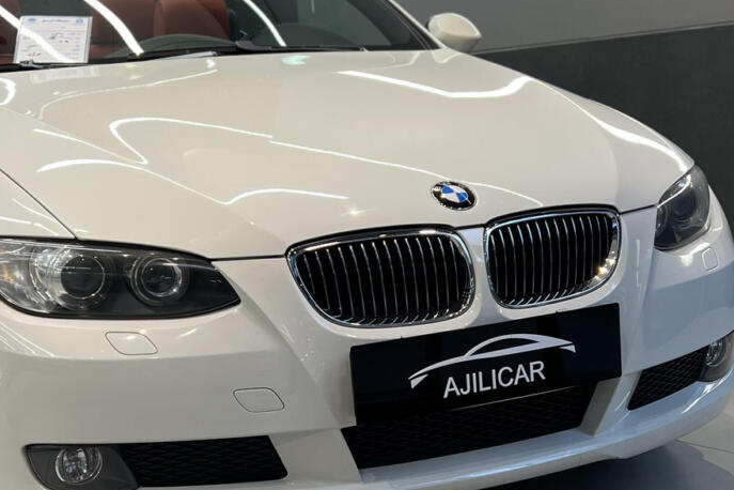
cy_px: 335
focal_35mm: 63
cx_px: 358
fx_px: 1284
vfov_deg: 21.5
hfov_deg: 31.9
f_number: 1.5
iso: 40
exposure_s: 1/100
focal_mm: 5.7
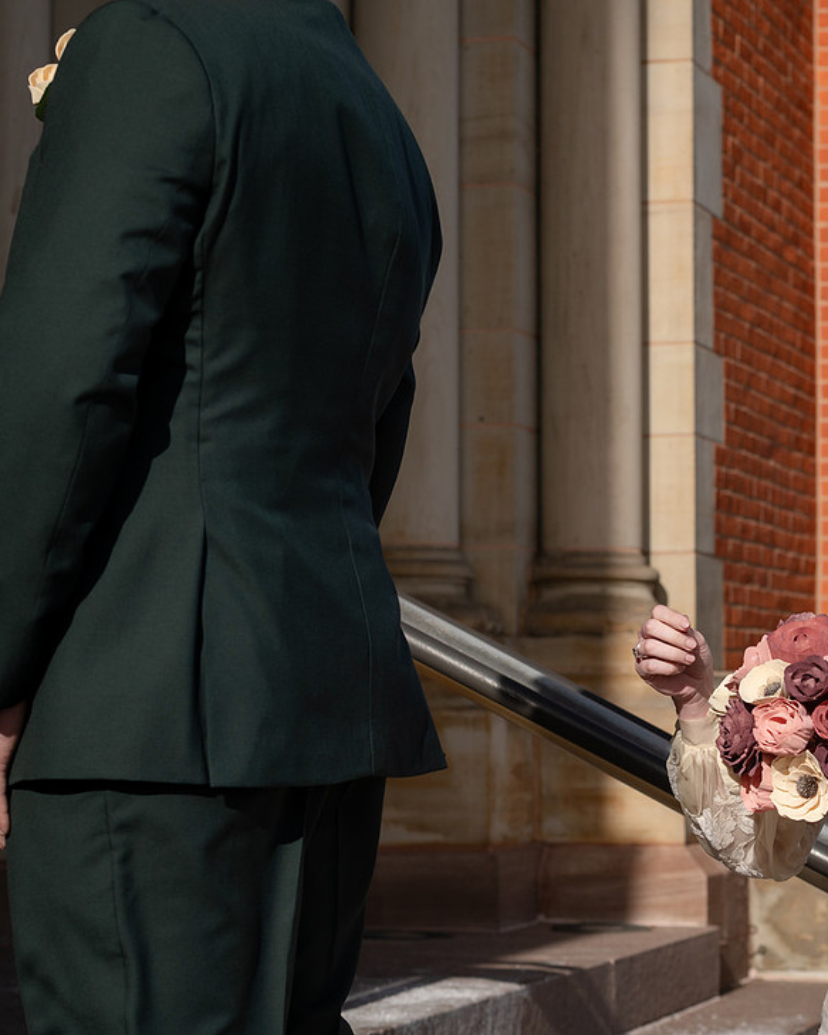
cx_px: 685
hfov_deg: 14.8
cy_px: 517
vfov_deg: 18.6
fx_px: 3156
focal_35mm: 103
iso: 200
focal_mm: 70
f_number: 5.6
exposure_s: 1/1600
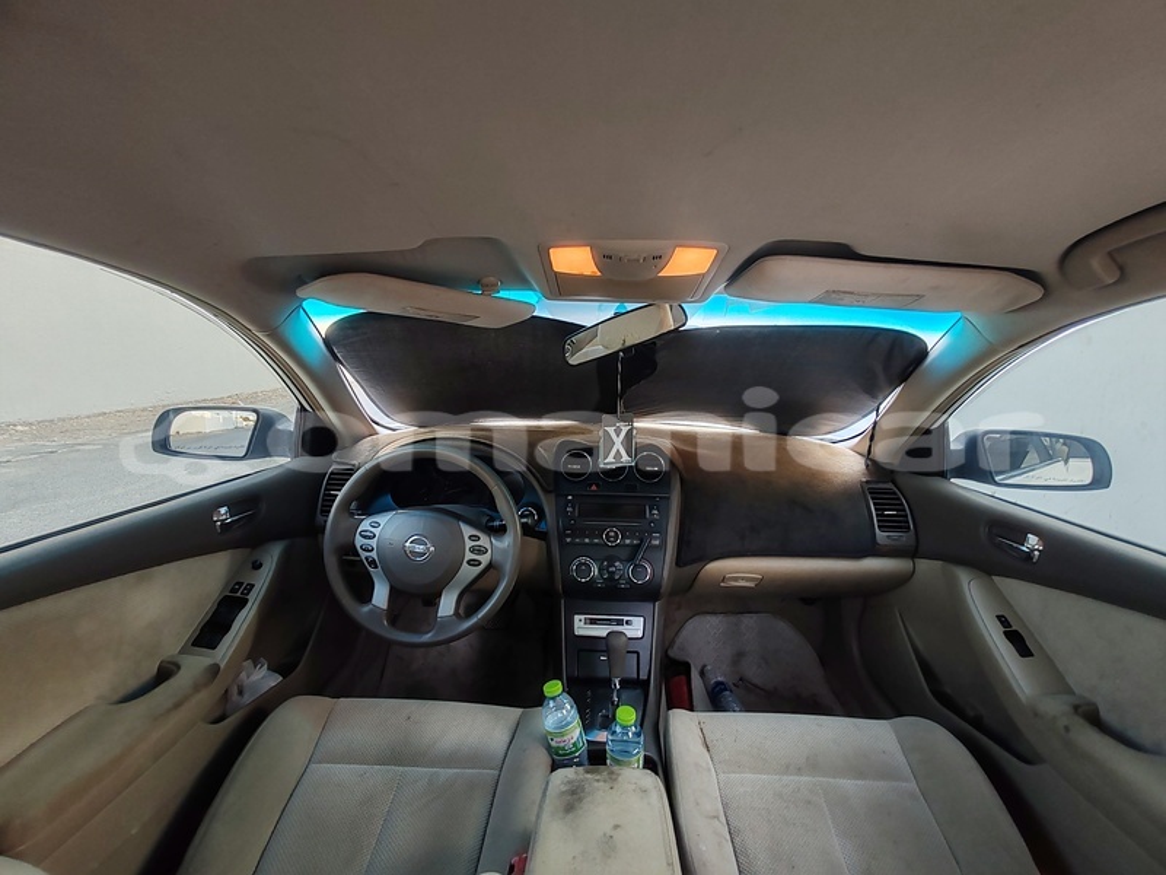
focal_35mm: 16
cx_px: 583
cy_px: 438
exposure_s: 1/33
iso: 100
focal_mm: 1.96
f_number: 2.2
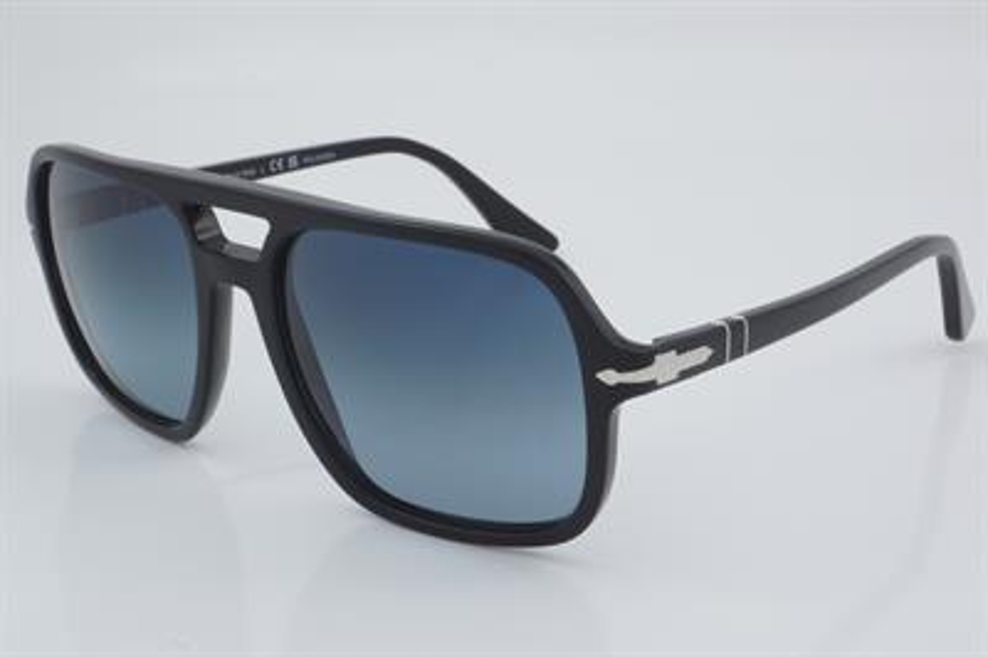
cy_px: 328
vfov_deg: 20.1
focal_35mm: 68
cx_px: 494
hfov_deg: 29.9
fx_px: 1851
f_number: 32
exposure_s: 1/3
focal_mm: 45
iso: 100
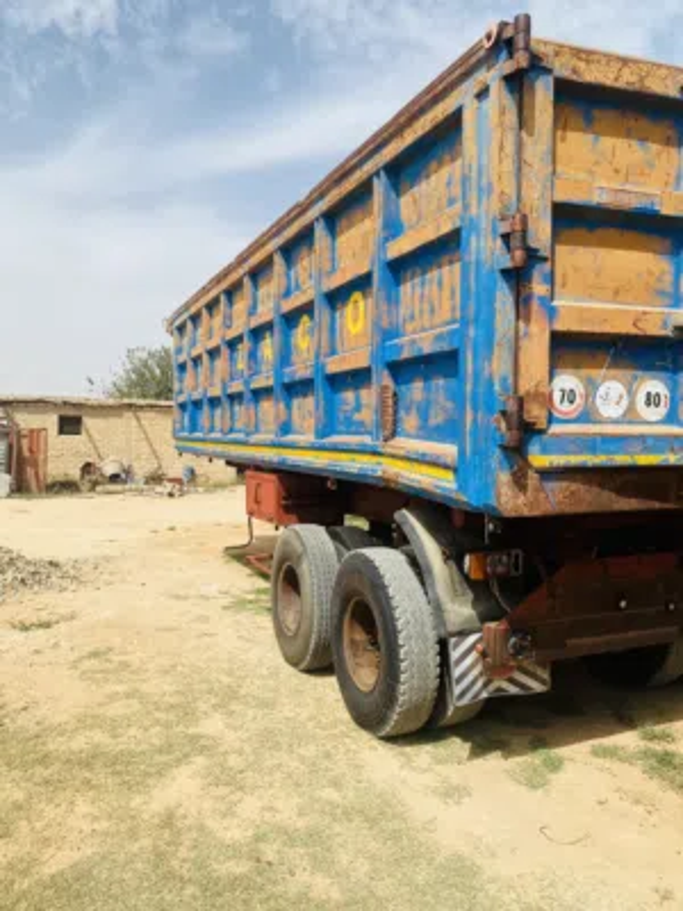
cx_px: 342
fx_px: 684
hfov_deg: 53.1
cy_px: 456
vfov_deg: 67.3
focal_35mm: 26
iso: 32
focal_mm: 4.25
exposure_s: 1/4115
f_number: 1.8
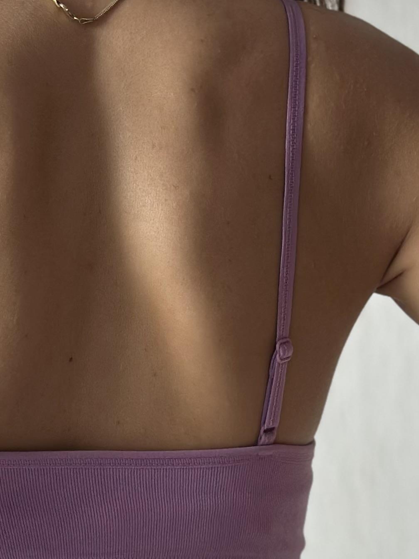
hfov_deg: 10.2
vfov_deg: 13.7
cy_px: 426
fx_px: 2324
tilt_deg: +1.8
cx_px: 30
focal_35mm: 144
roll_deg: +1.0
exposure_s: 1/125
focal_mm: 6.86
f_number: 1.78
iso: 100
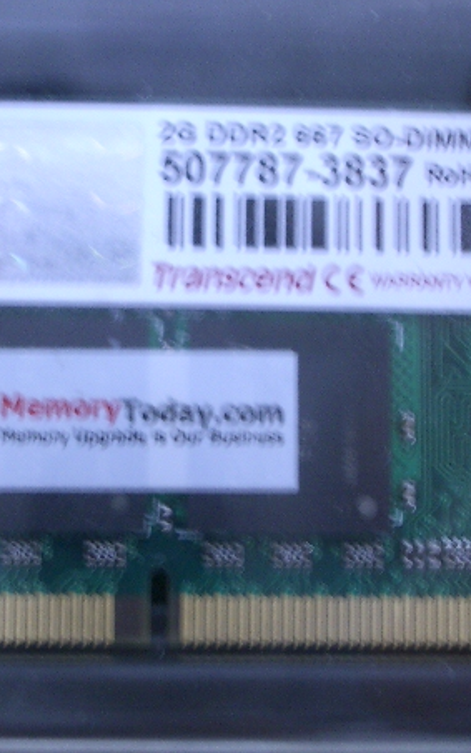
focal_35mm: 93
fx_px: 1908
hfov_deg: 14.1
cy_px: 372
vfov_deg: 22.3
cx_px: 183
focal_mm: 10.2
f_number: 3.5
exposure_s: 1/8
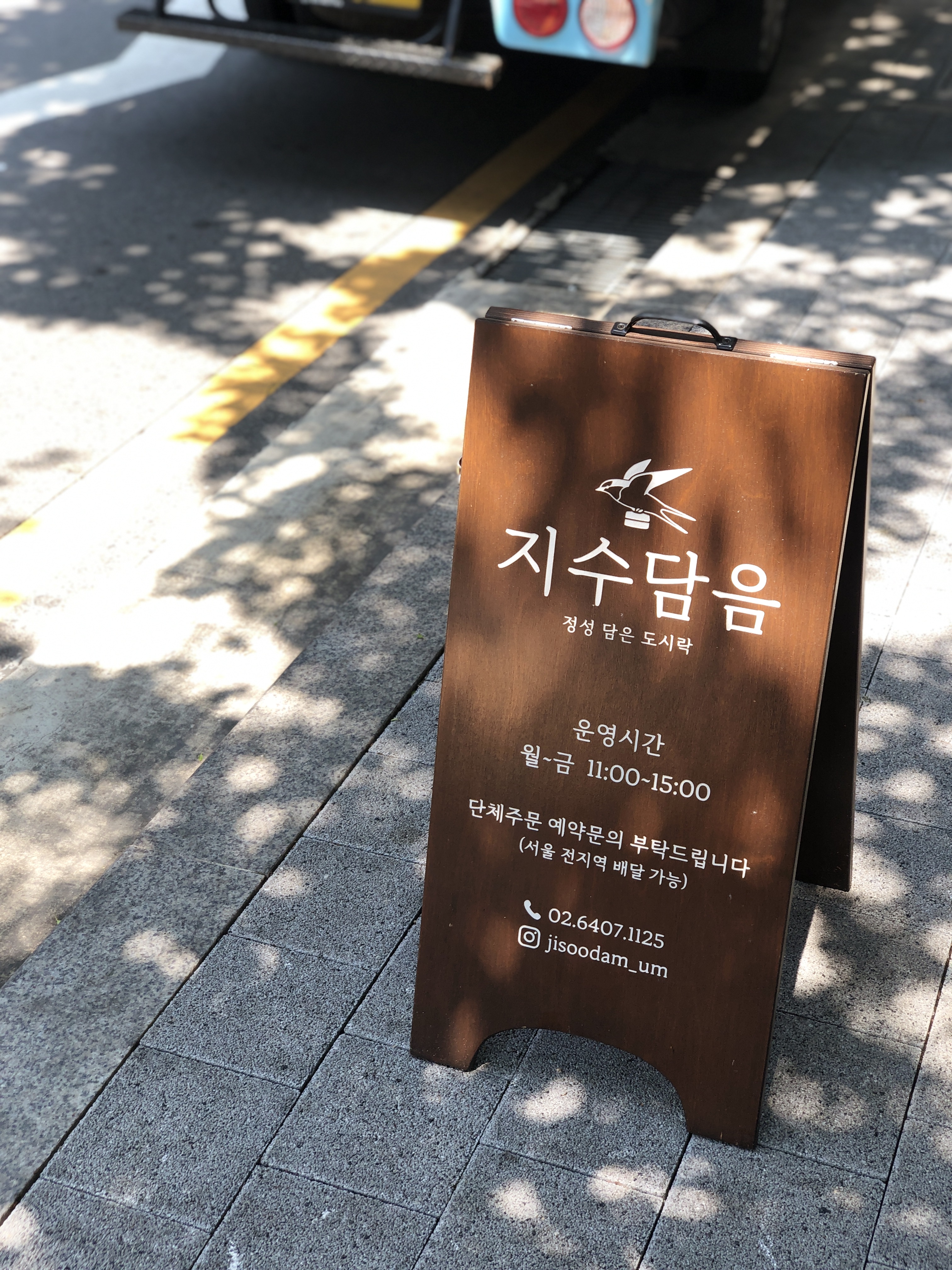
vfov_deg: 36.8
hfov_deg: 28.0
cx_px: 476
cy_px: 635
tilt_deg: -32.3
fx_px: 1907
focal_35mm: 52
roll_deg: +1.2
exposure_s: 1/121
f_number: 2.4
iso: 16
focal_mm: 6
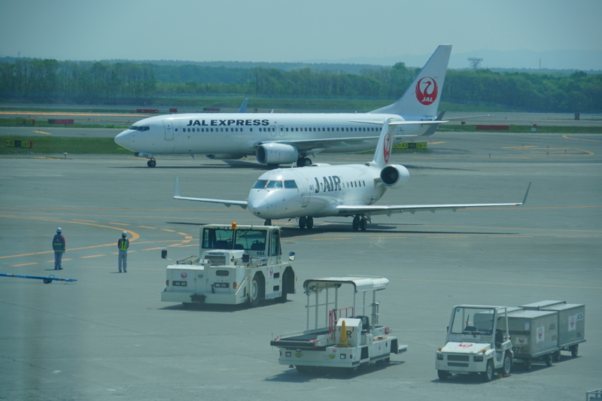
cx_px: 301
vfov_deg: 7.6
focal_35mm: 180
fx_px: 3009
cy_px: 200
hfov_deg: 11.4
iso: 100
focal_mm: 120
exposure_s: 1/1000
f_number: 5.6
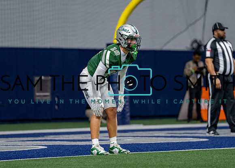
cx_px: 118
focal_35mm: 253
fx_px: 1690
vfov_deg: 5.7
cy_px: 71
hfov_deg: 8.0
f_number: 2.8
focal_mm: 176
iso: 1250
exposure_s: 1/1000
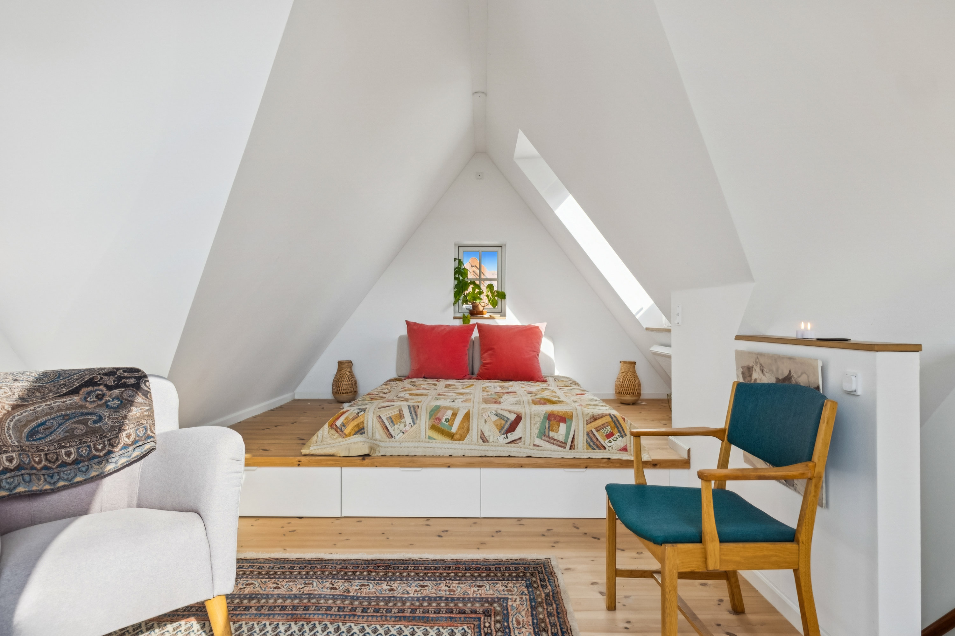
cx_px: 478
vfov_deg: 61.9
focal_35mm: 20
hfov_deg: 84.0
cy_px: 318
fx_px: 531
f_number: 5.6
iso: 800
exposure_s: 1/500
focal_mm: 13.2
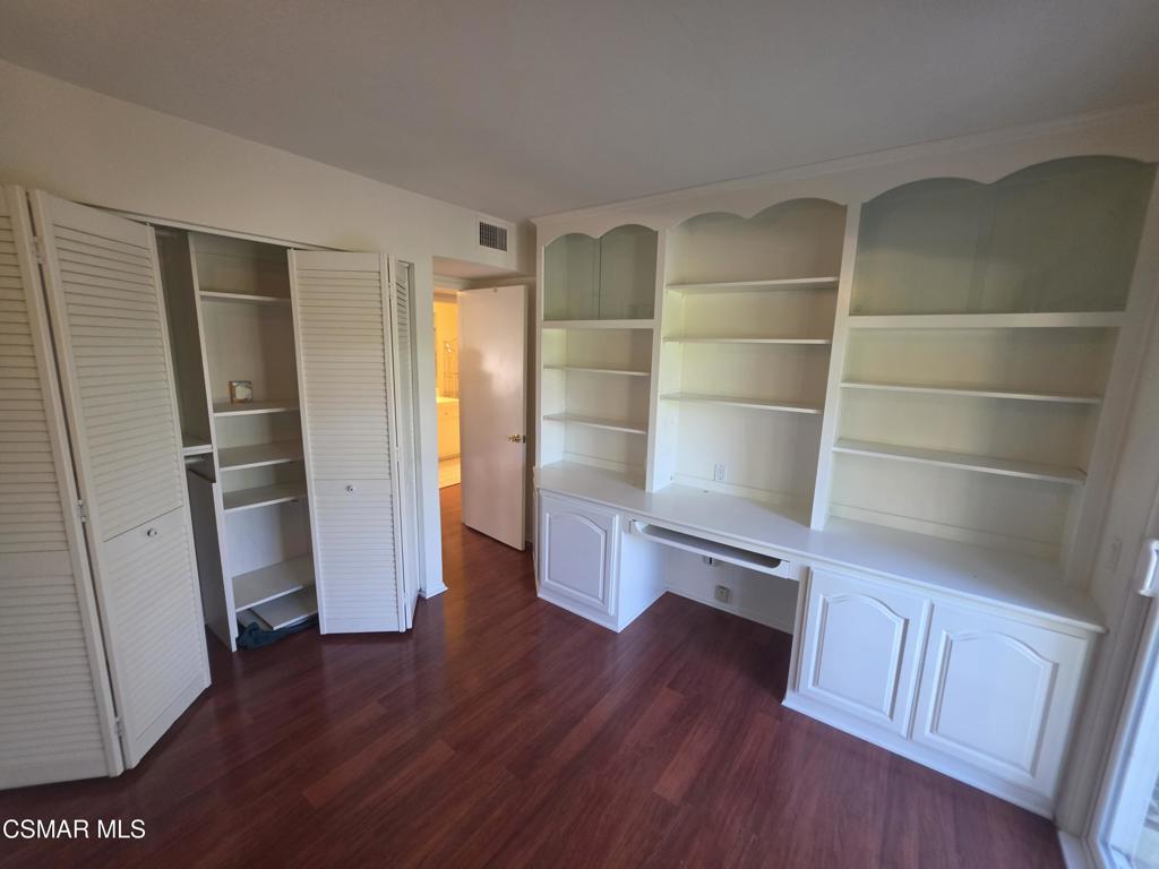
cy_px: 434
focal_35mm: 13
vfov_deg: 89.9
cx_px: 580
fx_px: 435
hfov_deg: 106.2
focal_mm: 2.2
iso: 200
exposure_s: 1/60
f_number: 1.9
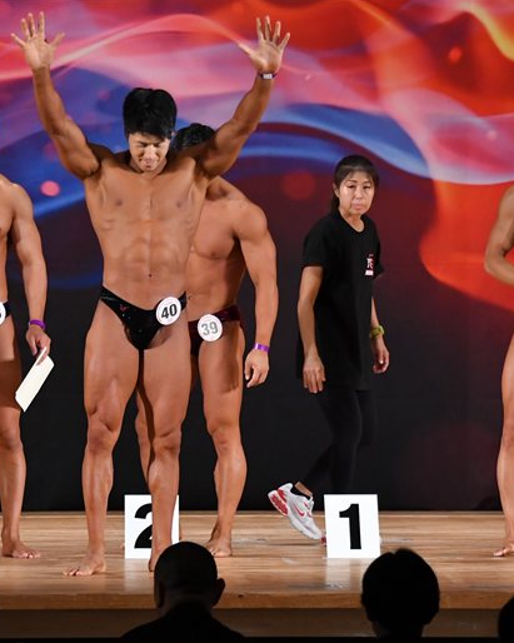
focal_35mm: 286
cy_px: 322
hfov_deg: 5.4
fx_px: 5440
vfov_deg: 6.8
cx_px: 194
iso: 3200
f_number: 5.6
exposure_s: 1/400
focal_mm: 135
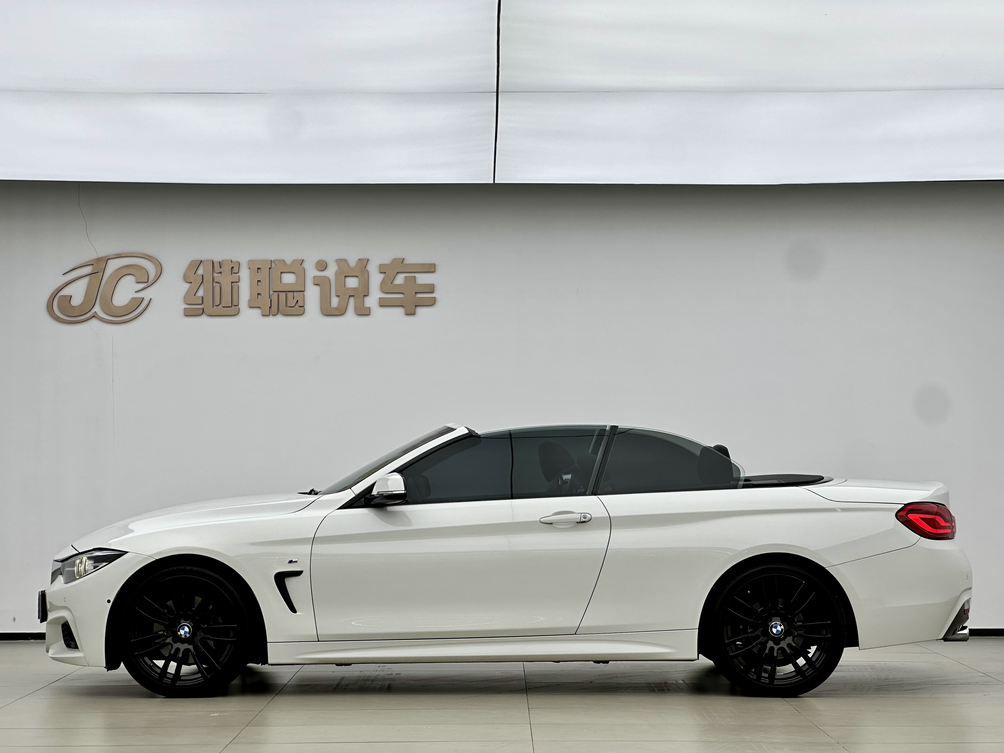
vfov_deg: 19.1
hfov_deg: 25.3
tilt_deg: +2.9
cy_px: 376
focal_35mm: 77
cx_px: 502
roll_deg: -0.1
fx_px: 2233
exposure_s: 1/145
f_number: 2.8
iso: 32
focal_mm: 9
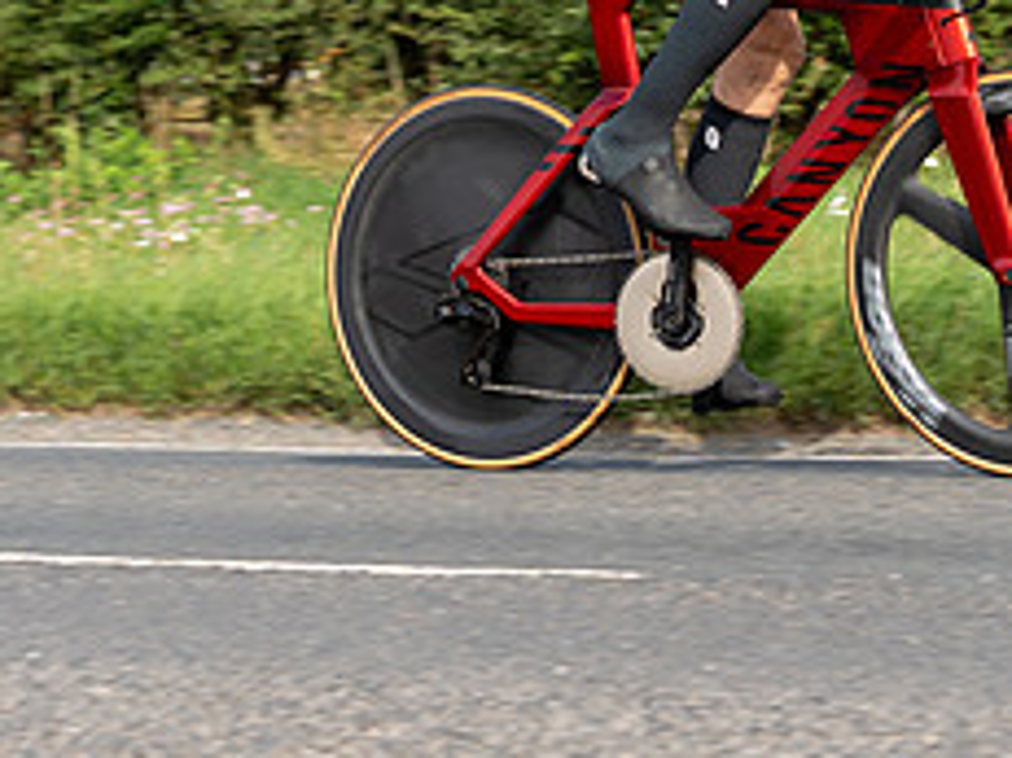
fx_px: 4529
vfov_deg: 9.4
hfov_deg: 12.7
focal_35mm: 155
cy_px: -127
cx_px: 662
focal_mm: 44
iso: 125
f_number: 4
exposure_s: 1/640
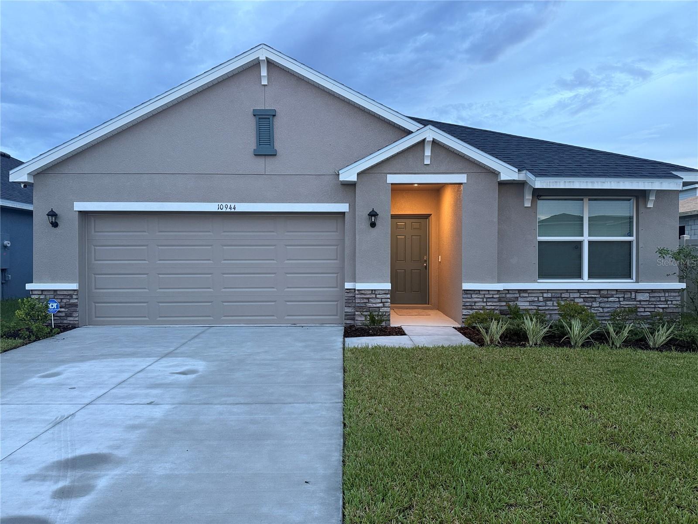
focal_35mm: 24
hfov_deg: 71.6
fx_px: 484
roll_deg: +0.0
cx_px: 349
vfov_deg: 56.8
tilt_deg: -0.6
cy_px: 262
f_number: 1.78
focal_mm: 6.76
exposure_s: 1/60
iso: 250
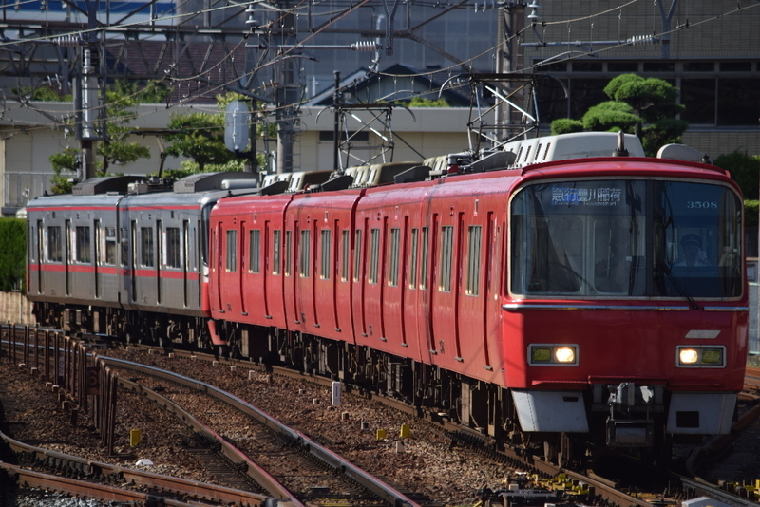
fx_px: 7602
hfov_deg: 5.7
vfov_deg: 3.8
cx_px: 380
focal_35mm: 360
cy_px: 254
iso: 100
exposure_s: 1/640
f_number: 5.3
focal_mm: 240
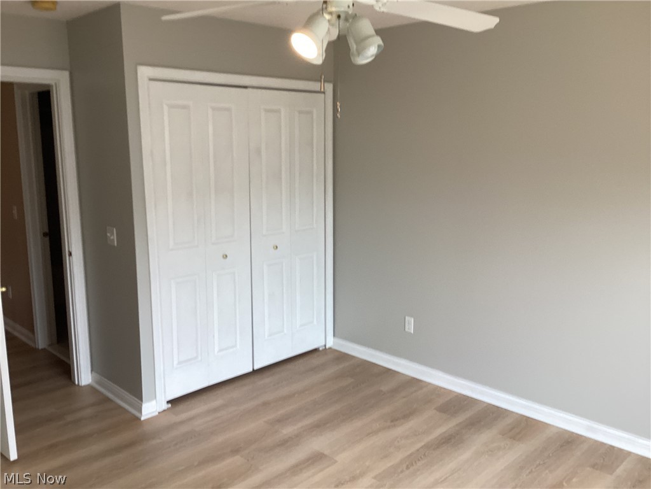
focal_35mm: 31
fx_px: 583
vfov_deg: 45.4
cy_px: 244
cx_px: 326
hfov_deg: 58.4
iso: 64
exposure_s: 1/60
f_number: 2.4
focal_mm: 3.3
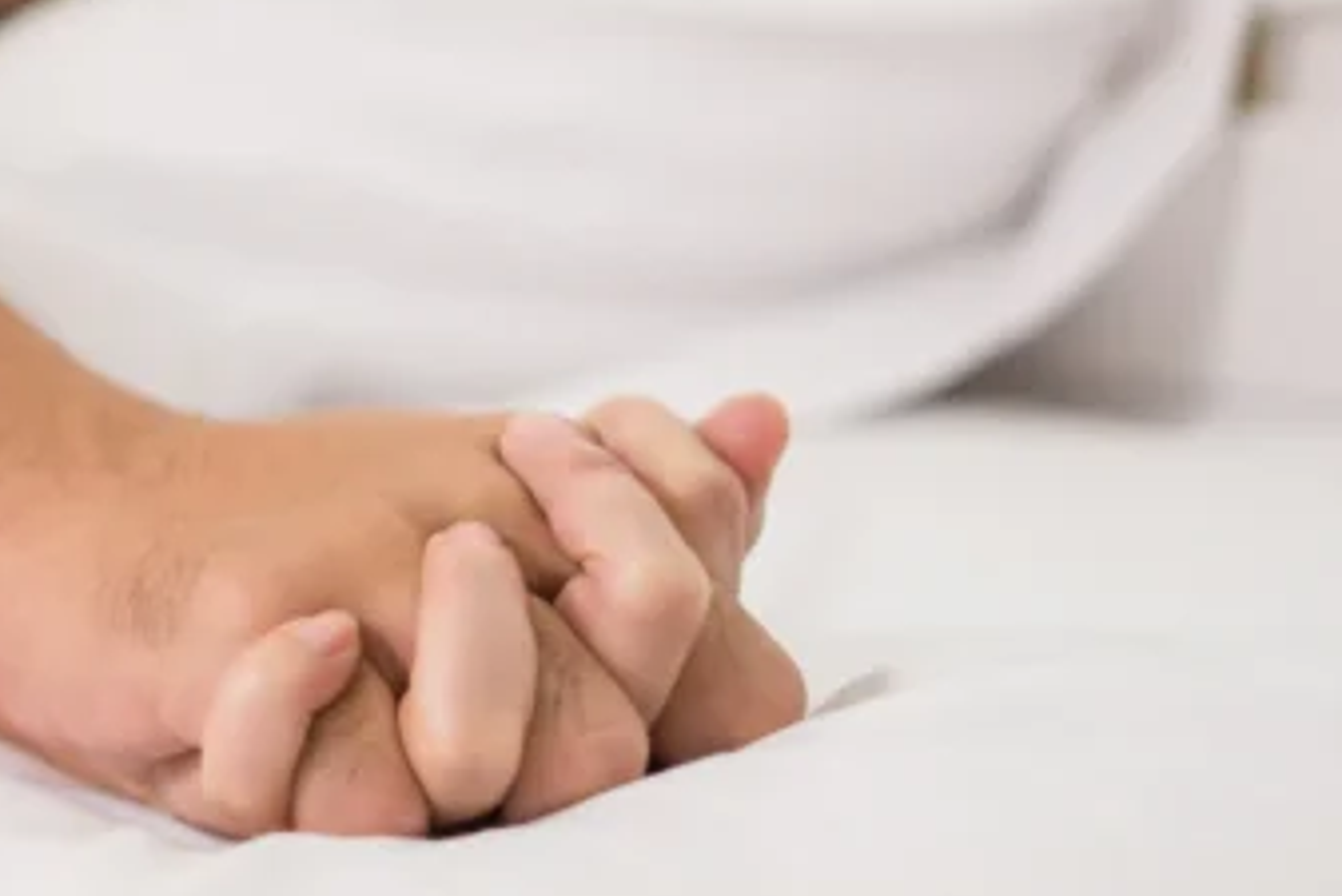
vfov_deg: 15.9
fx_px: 3170
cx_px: 108
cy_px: 106
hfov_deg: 23.2
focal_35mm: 85
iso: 200
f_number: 1.8
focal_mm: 28
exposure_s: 1/250
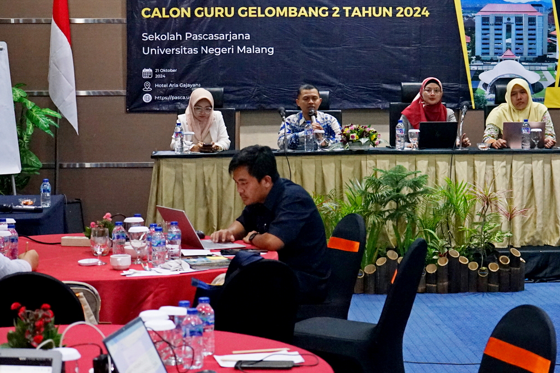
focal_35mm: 87
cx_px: 341
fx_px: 1353
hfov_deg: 23.3
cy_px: 119
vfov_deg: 15.7
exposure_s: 1/160
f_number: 5
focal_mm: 59
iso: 5000
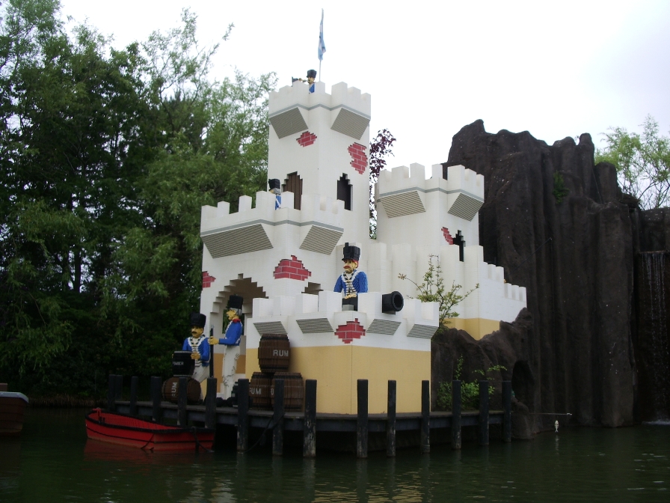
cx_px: 335
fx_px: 677
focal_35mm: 35
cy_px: 252
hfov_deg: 52.6
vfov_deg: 40.7
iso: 50
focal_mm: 5.8
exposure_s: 1/250
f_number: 4.3
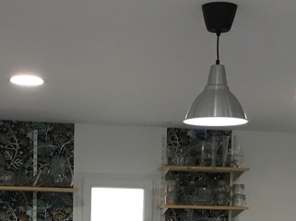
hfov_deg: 19.8
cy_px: 326
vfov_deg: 14.0
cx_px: 129
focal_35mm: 99
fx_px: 846
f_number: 2.4
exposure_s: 1/33
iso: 50
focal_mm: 3.3
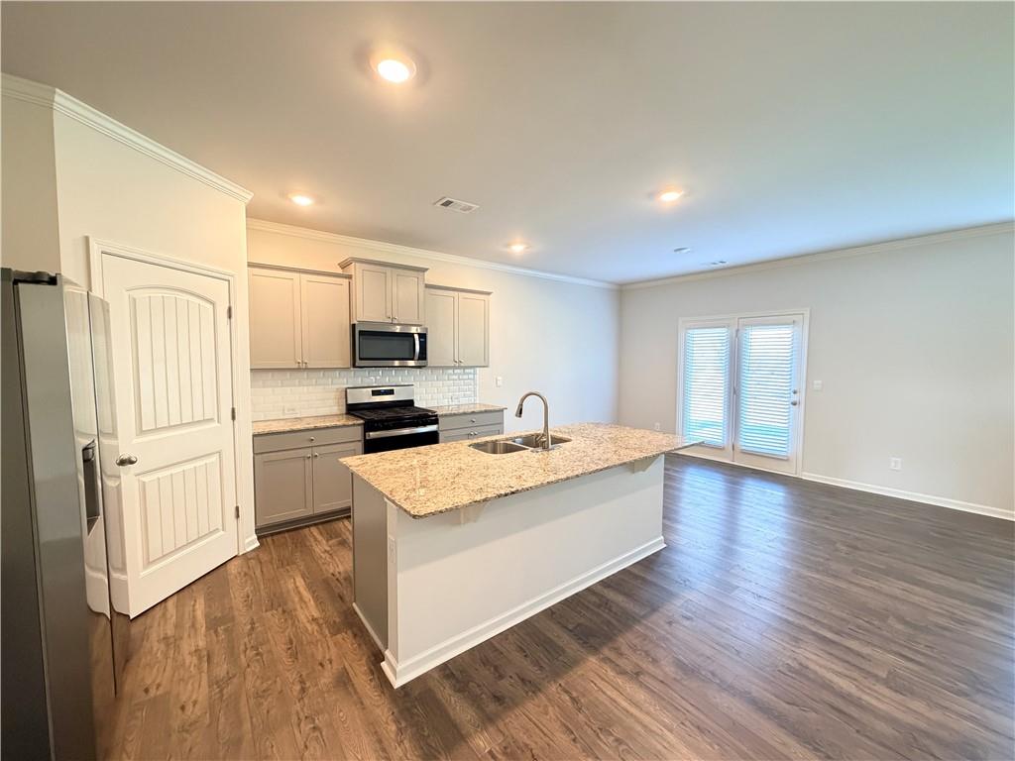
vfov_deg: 85.7
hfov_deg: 102.1
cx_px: 508
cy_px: 380
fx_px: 411
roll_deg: +0.0
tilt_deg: -3.5
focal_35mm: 14
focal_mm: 2.22
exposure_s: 1/60
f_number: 2.2
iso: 640
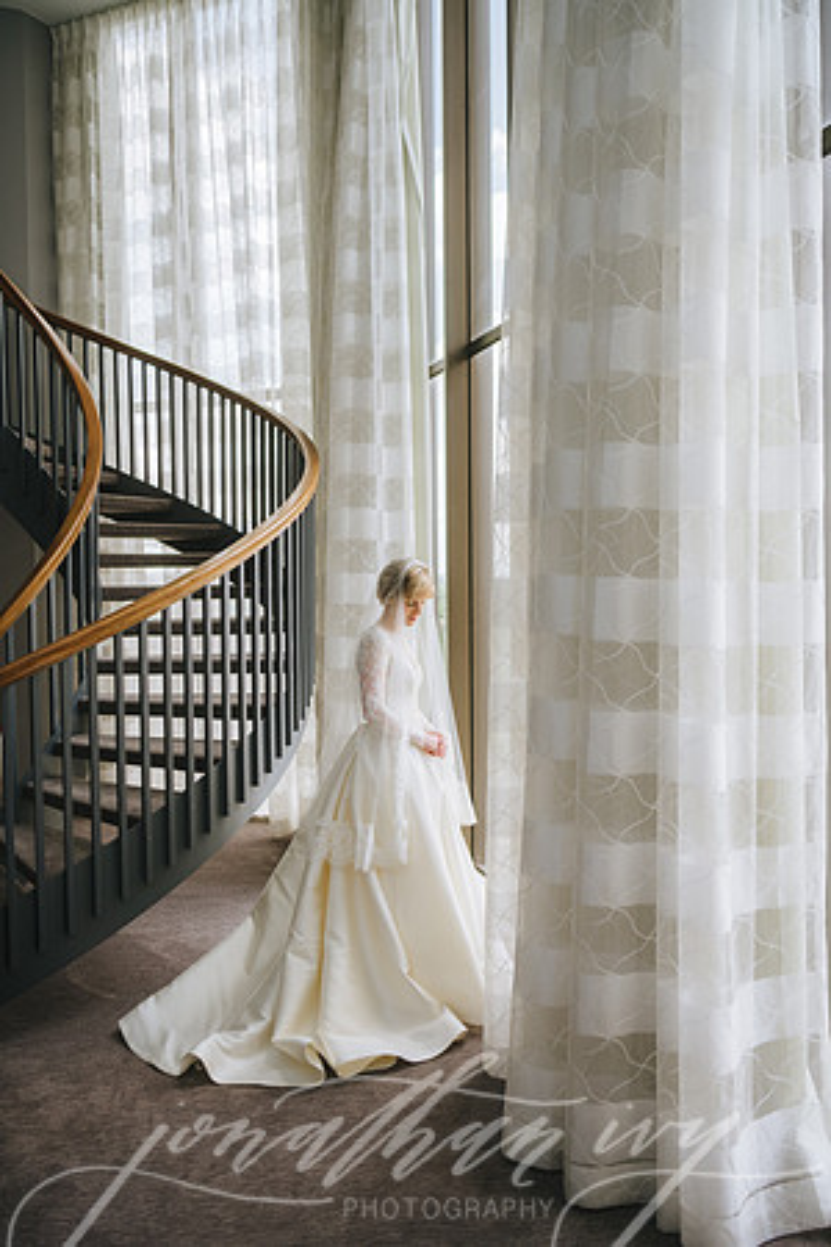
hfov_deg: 41.1
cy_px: 624
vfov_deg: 58.7
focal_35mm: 32
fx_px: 1108
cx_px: 416
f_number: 2.8
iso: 200
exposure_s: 1/250
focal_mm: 32
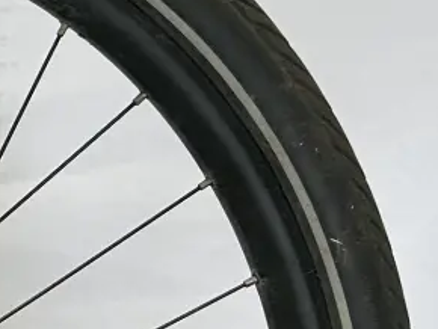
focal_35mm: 172
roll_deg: -4.2
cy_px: 305
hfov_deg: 10.6
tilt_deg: -20.5
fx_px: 2178
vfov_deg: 8.6
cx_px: -406
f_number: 1.5
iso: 40
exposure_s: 1/121
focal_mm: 5.7
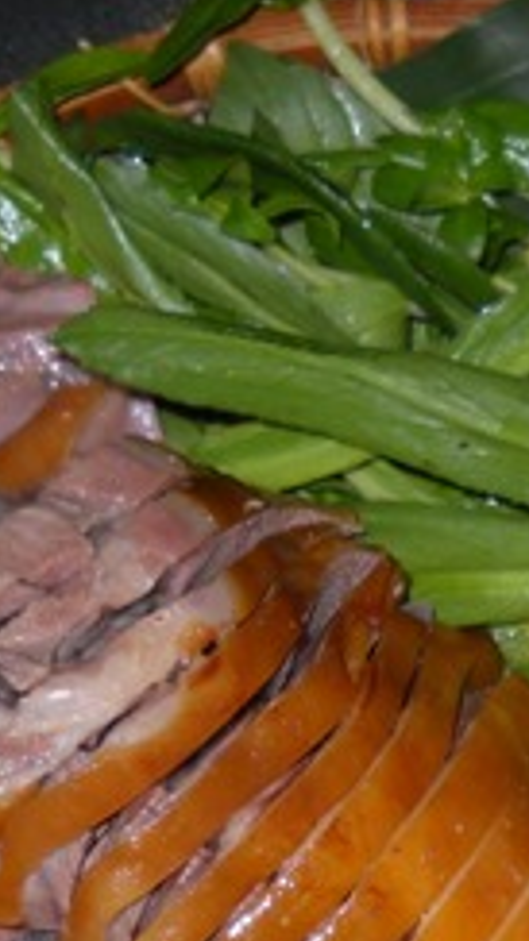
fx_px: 2922
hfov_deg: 10.3
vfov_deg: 17.9
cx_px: 537
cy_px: 910
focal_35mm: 117
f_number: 3.1
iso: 64
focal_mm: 6.72
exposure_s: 1/30
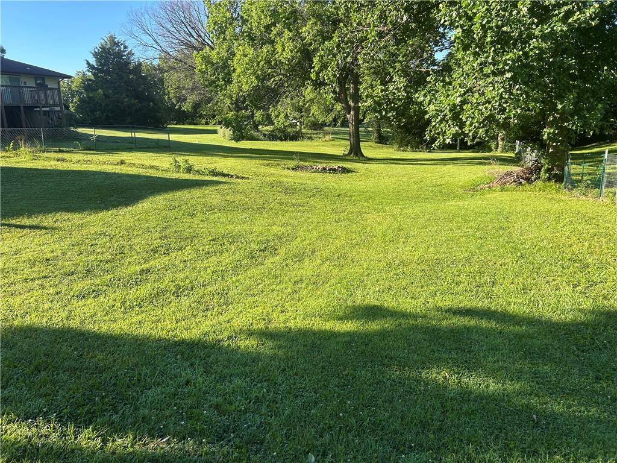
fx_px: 463
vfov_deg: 53.1
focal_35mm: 26
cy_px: 232
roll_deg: +2.1
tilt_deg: -14.4
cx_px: 308
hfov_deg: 67.3
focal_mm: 5.7
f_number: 1.5
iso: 50
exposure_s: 1/1196
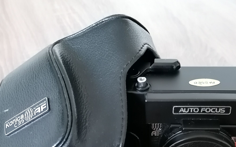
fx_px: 367
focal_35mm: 57
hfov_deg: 35.5
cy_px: 151
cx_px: 147
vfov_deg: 21.8
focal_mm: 4.75
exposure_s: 1/16.7
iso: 800
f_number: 1.8
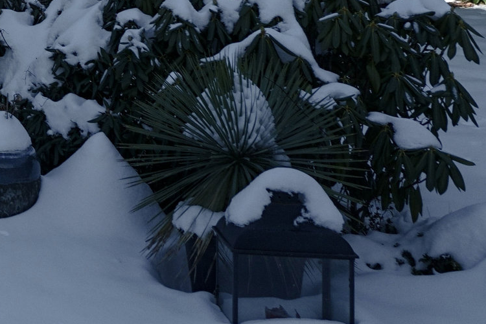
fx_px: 1134
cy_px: -143
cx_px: -240
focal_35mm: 84
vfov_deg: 15.2
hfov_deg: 20.7
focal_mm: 14
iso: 160
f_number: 6.3
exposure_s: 1/500
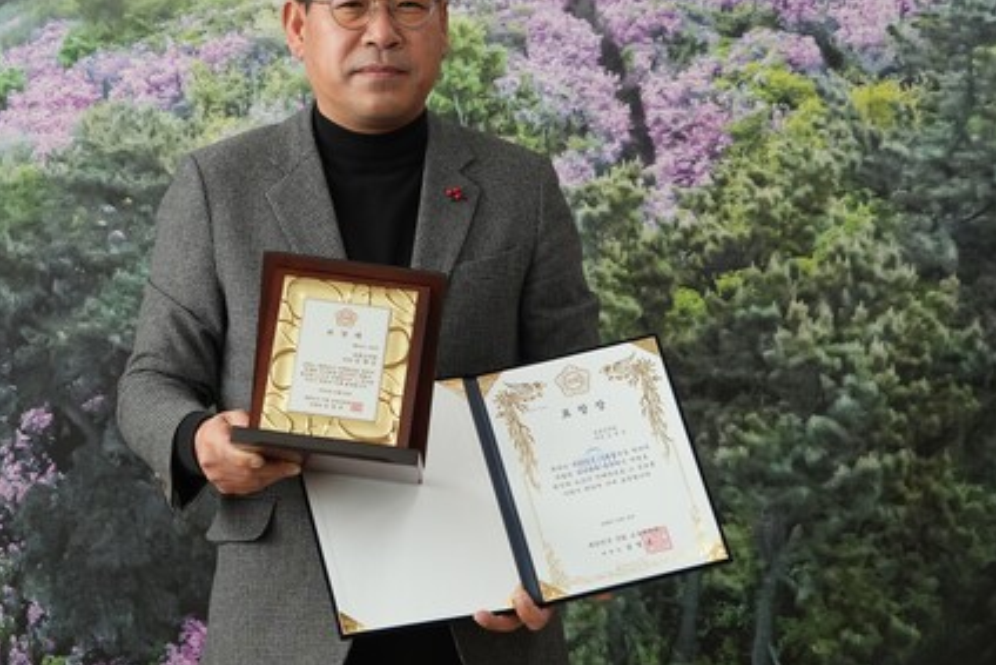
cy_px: 242
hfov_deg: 16.6
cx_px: 385
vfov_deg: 11.1
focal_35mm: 123
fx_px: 3404
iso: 400
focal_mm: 87
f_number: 6.3
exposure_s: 1/100
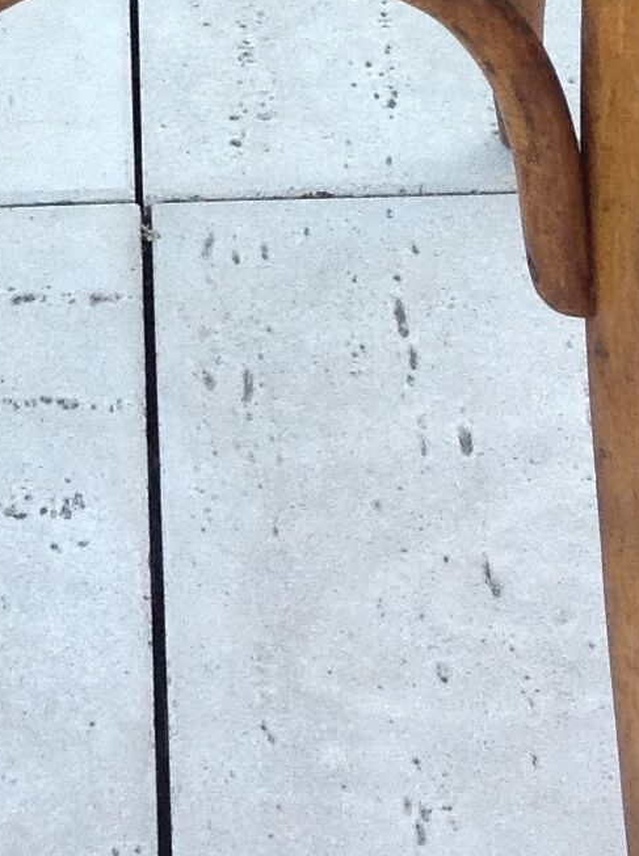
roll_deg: +3.4
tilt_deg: -35.5
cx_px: 159
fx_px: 3434
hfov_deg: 10.6
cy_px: -360
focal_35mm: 139
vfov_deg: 13.5
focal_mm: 4.28
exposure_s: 1/120
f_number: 2.4
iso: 100
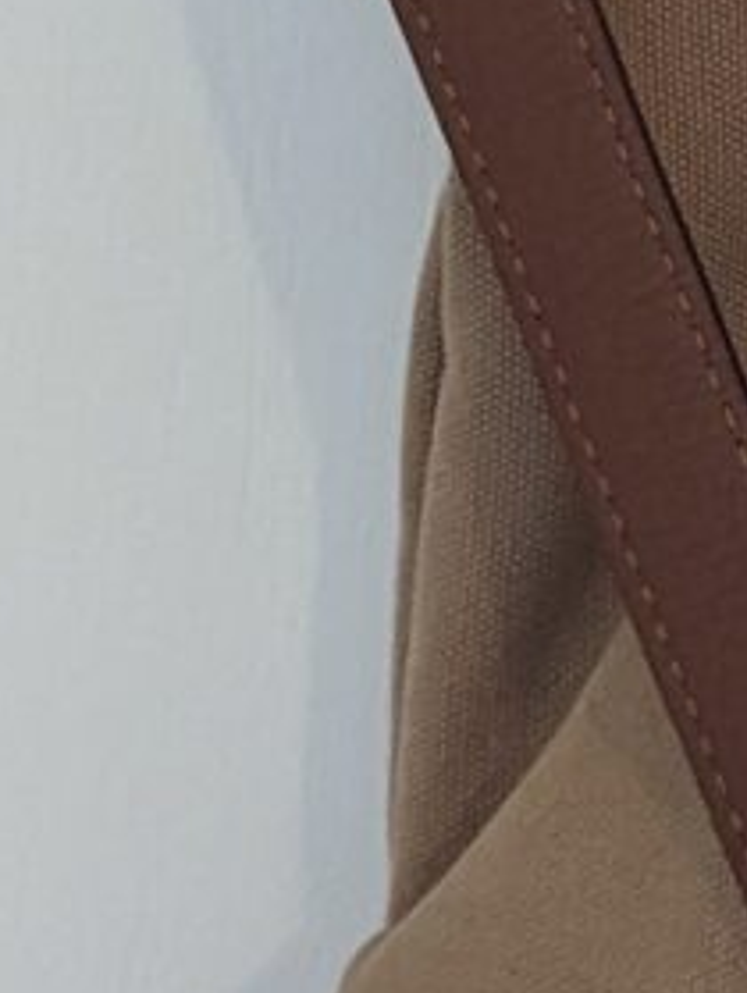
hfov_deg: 7.8
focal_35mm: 176
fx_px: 5052
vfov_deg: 10.5
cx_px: 1903
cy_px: -847
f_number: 1.85
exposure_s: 1/24
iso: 371
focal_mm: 6.81
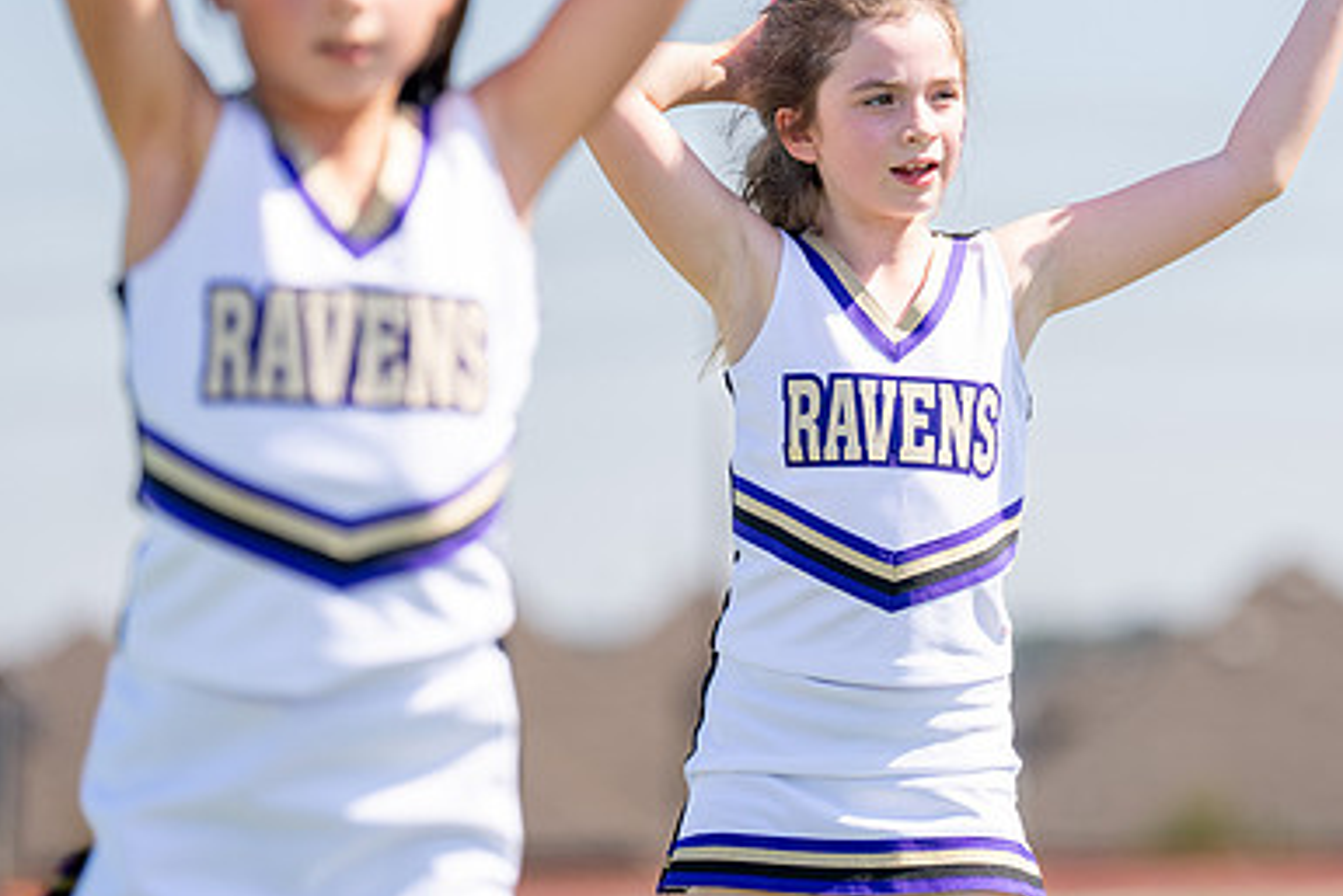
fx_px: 11046
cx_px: 995
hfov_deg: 7.0
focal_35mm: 296
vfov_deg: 4.6
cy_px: 314
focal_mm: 159
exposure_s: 1/2500
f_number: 2.8
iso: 200
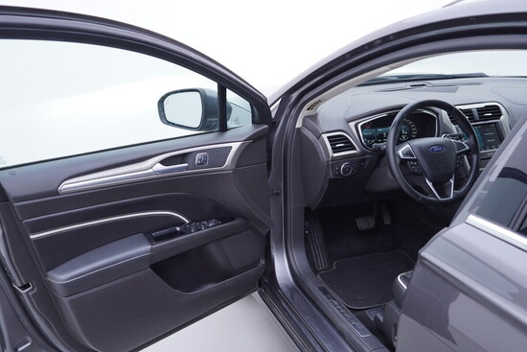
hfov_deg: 53.1
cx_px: 264
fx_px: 527
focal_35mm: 36
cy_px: 176
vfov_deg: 36.9
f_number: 3.2
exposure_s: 1/40
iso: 125
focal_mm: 24
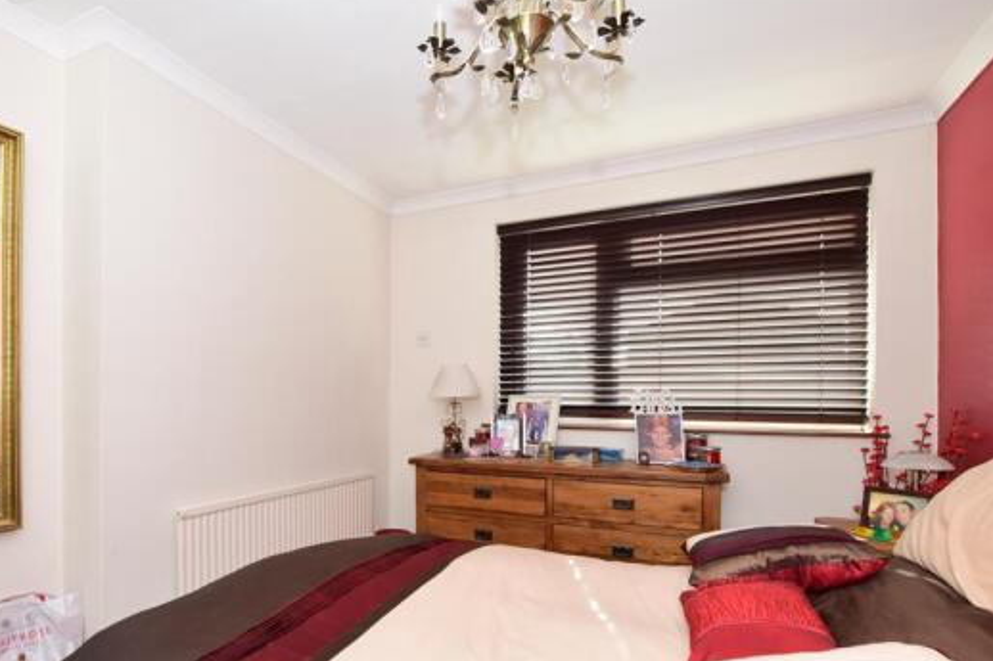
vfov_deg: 63.7
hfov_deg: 85.9
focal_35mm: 19
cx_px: 401
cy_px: 407
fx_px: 524
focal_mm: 10
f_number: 7.1
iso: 400
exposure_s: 1/20
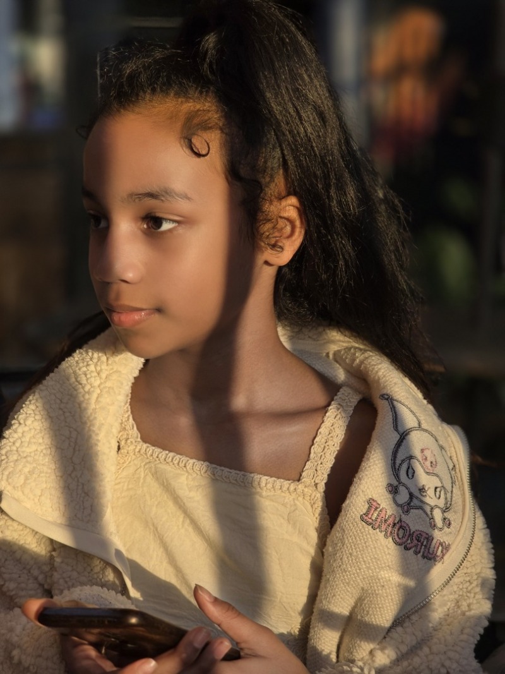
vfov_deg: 28.2
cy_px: 337
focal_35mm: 69
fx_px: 1342
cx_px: 252
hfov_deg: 21.3
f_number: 2.4
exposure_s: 1/845
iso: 50
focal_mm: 7.9
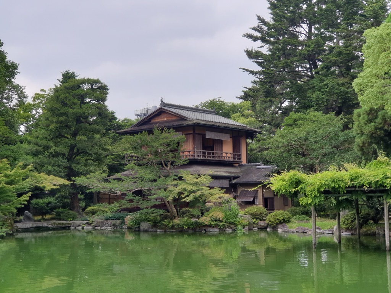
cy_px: 146
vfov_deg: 28.0
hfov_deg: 36.8
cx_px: 196
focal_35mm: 52
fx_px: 587
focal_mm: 6
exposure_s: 1/75
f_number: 2.4
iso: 25
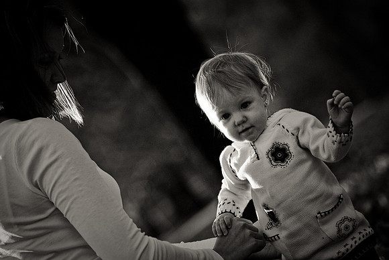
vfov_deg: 8.7
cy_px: 130
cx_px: 194
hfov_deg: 13.0
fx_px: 1704
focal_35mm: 158
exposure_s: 1/1000
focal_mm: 105
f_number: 2.8
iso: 200
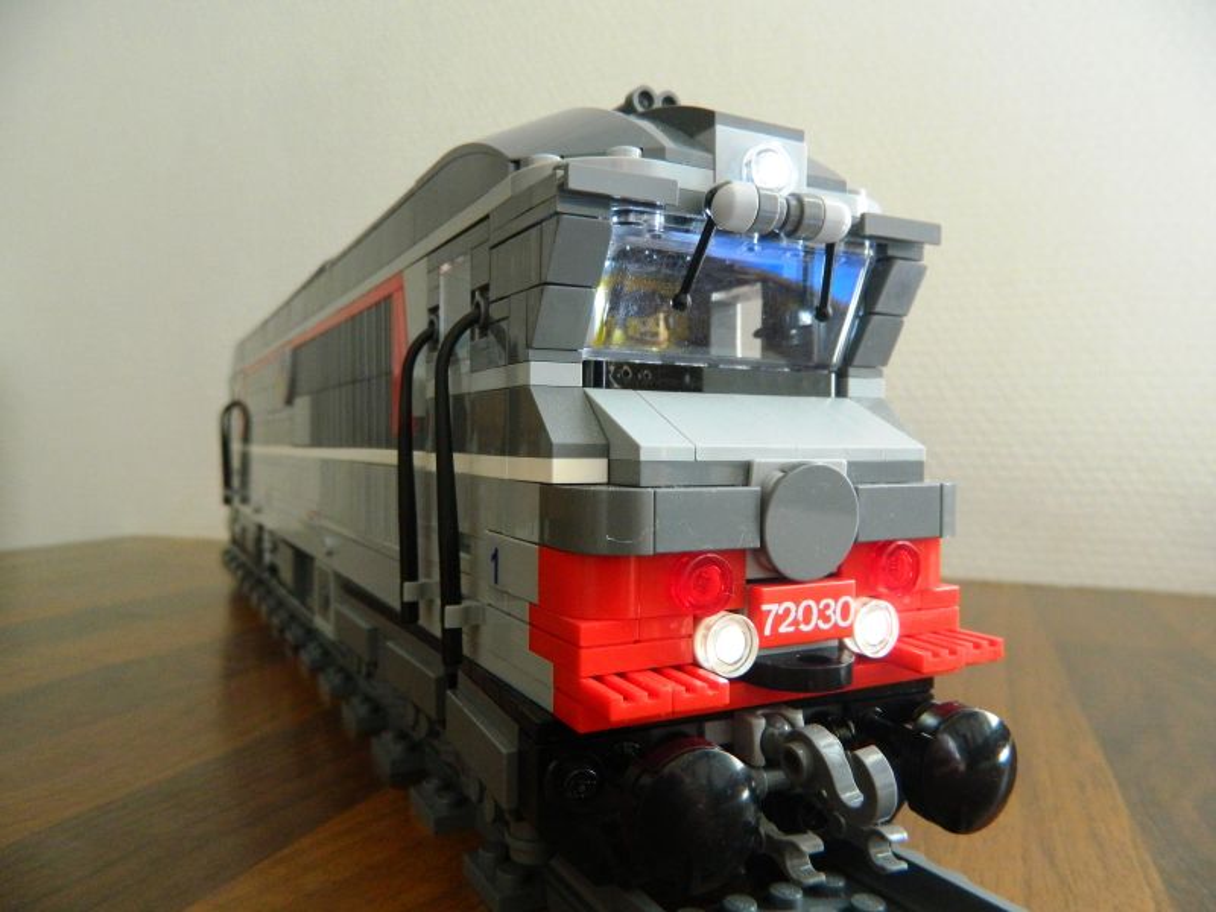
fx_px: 878
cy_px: 456
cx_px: 608
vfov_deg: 54.9
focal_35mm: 25
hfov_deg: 69.4
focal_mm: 4.5
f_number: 3.1
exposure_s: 1/30
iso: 400
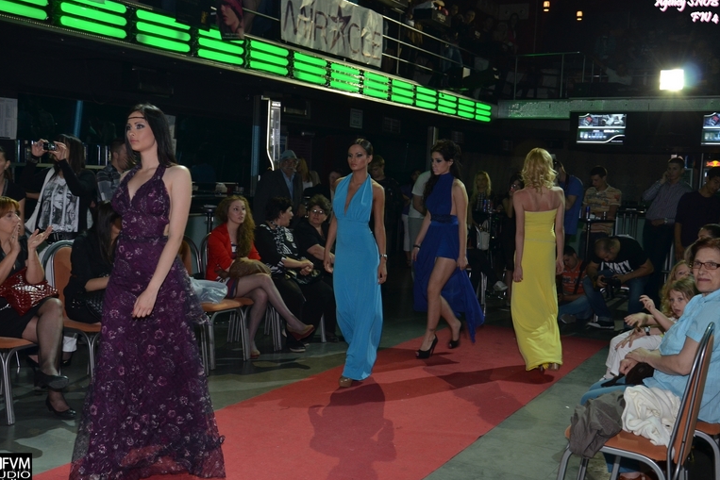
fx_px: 770
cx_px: 351
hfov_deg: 50.1
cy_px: 240
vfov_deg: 34.6
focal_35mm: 39
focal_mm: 25
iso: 640
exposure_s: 1/60
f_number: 6.3
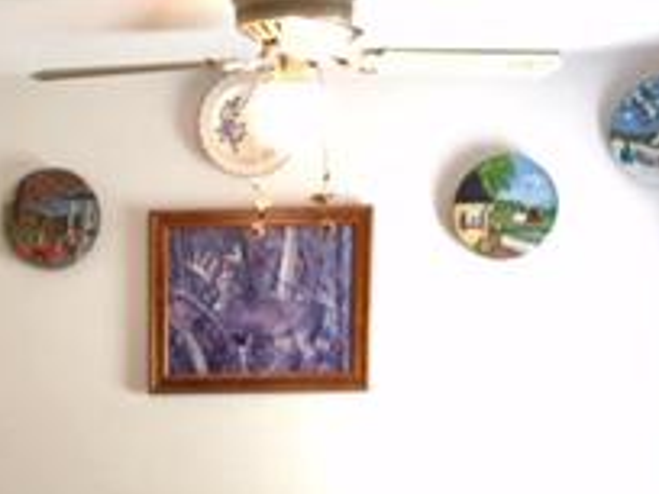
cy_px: 639
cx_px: 16
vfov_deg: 15.5
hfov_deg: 20.9
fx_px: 1732
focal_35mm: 91
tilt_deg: -8.5
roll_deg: +0.5
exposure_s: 1/15
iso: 40
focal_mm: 4.15
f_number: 2.2
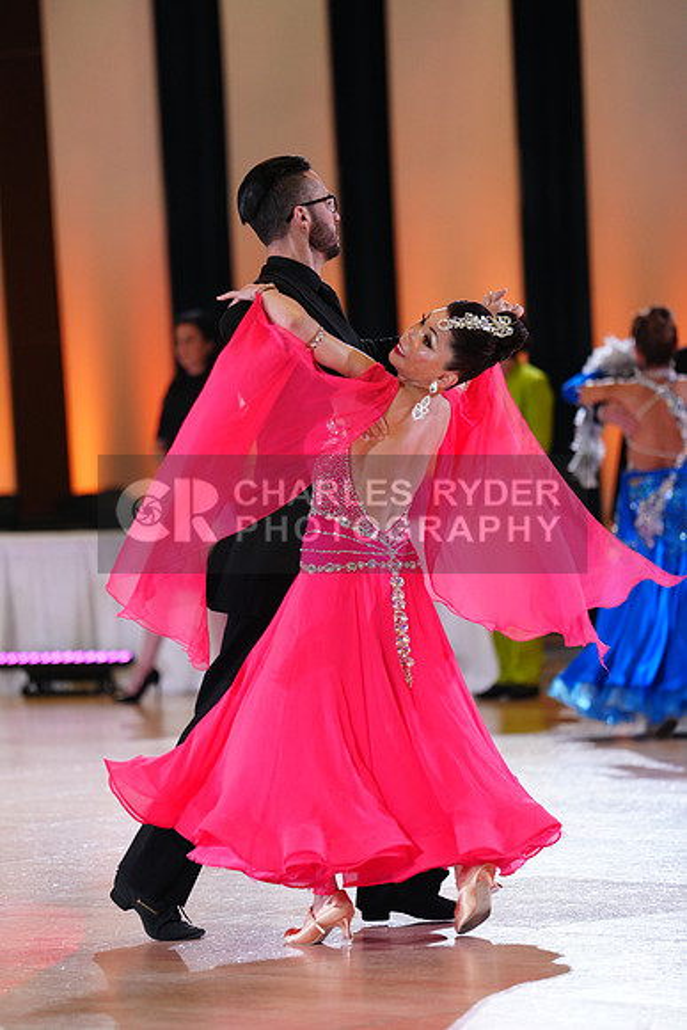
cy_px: 515
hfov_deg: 7.1
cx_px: 344
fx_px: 5550
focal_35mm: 194
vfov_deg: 10.6
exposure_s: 1/400
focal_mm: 194
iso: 2000
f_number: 2.8
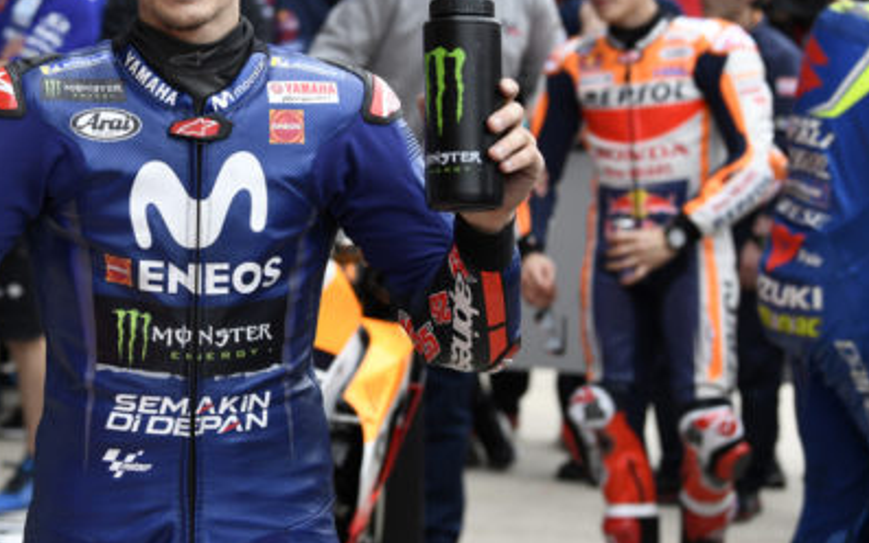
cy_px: 136
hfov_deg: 17.0
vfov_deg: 10.7
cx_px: 201
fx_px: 2889
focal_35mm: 122
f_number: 4
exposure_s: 1/640
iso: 400
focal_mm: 72
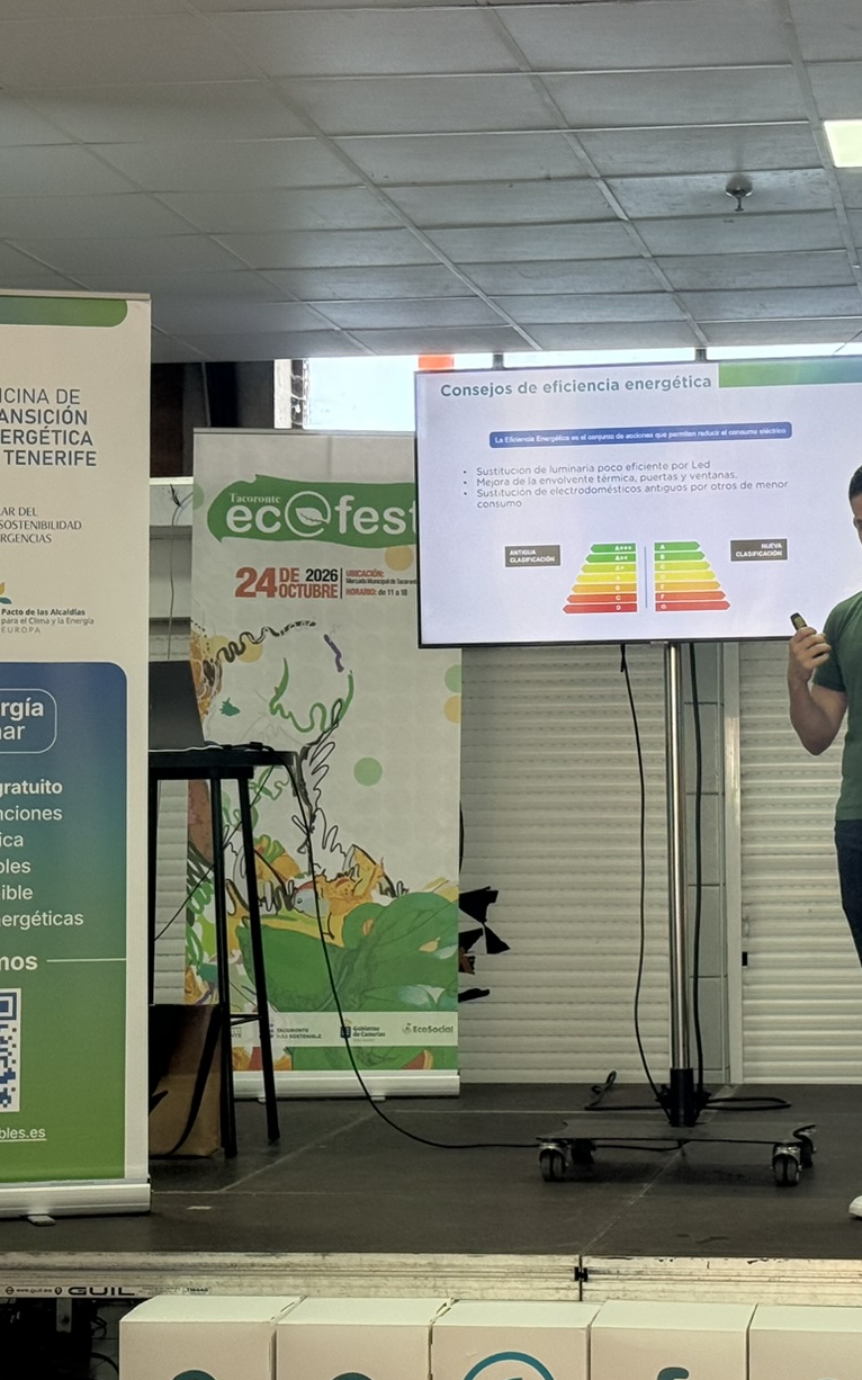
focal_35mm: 85
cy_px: 594
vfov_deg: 24.3
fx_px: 3196
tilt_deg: +4.0
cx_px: 604
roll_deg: +0.5
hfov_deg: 15.3
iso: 100
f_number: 1.78
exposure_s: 1/242
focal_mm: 6.76
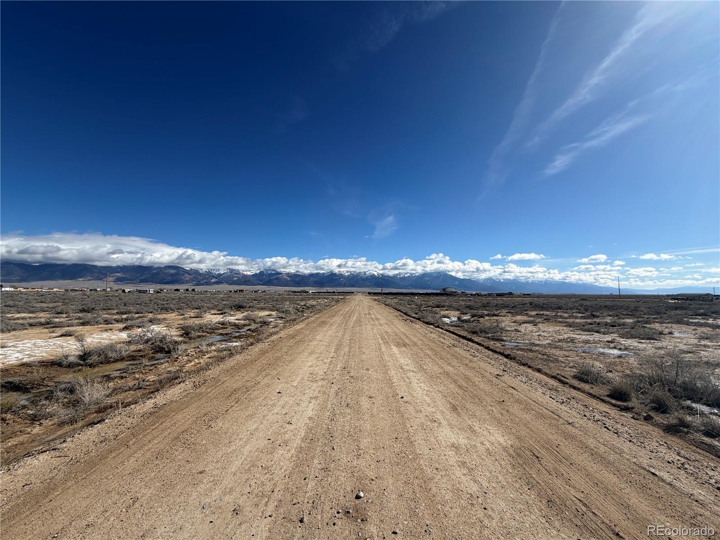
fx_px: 291
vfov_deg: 85.7
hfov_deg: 102.1
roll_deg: +1.4
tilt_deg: +1.4
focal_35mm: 14
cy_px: 270
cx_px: 360
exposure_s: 1/1285
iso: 20
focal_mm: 2.22
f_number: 2.2
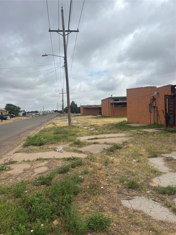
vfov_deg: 67.3
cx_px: 88
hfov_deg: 53.1
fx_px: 176
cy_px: 118
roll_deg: +2.0
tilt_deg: -2.3
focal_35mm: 26
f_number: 1.6
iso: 50
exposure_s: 1/3937
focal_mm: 5.96
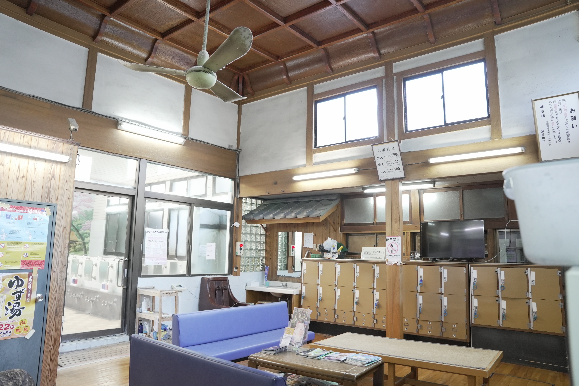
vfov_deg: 53.2
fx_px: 386
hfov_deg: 73.7
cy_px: 193
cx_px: 290
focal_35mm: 24
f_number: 5
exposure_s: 1/100
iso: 5000
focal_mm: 24
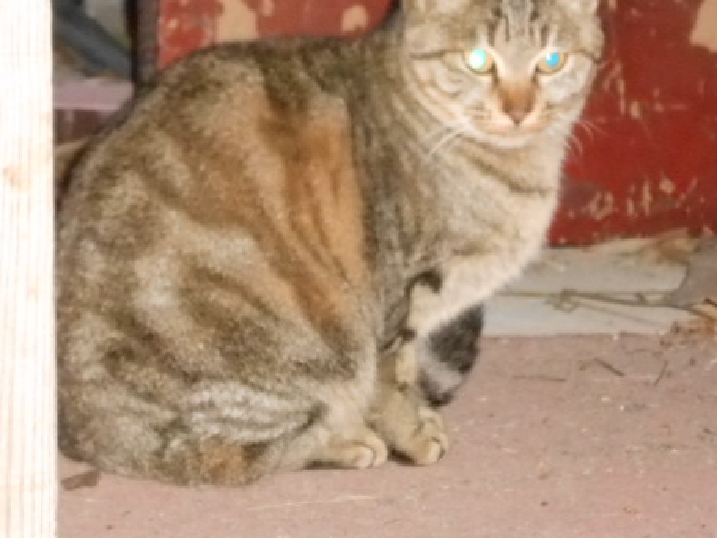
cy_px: 222
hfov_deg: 11.8
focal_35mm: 167
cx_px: 376
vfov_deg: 8.9
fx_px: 3459
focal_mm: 21.2
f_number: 5.5
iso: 1250
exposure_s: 1/60
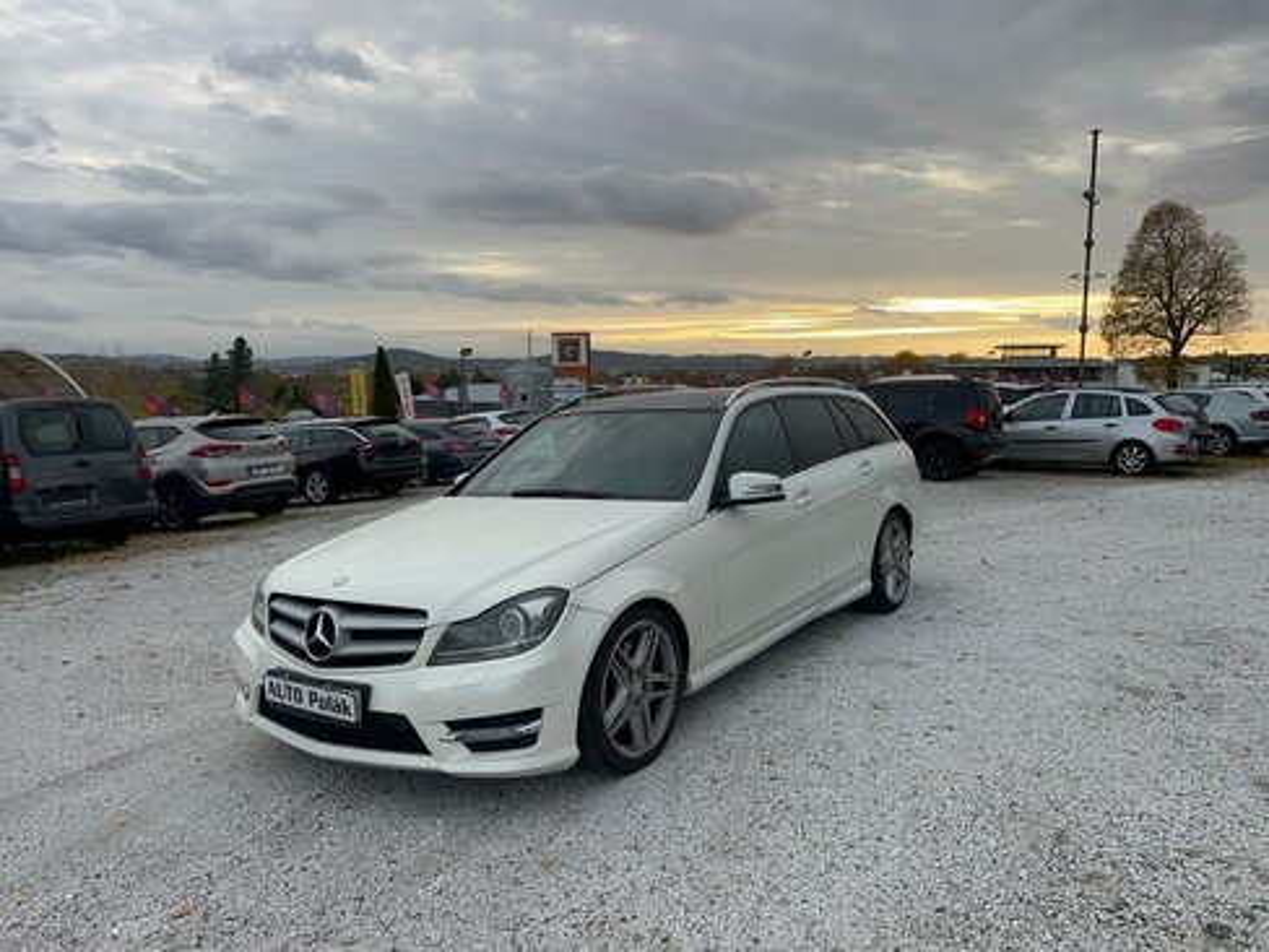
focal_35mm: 26
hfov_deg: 67.3
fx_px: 953
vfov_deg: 53.1
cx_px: 634
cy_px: 476
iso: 50
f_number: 1.5
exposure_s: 1/628
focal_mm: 5.7
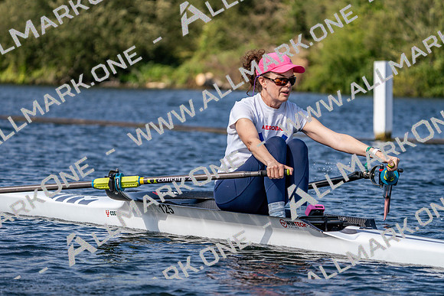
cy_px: 148
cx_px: 222
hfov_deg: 9.8
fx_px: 2578
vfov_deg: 6.6
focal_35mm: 209
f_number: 5.6
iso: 200
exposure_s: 1/1600
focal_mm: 209
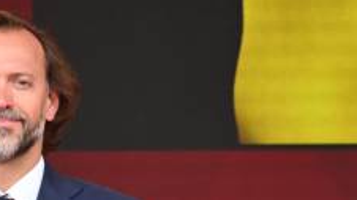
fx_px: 9994
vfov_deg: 1.1
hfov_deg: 2.0
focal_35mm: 1056
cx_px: -434
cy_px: 398
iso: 1250
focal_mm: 190
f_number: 7.1
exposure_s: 1/500
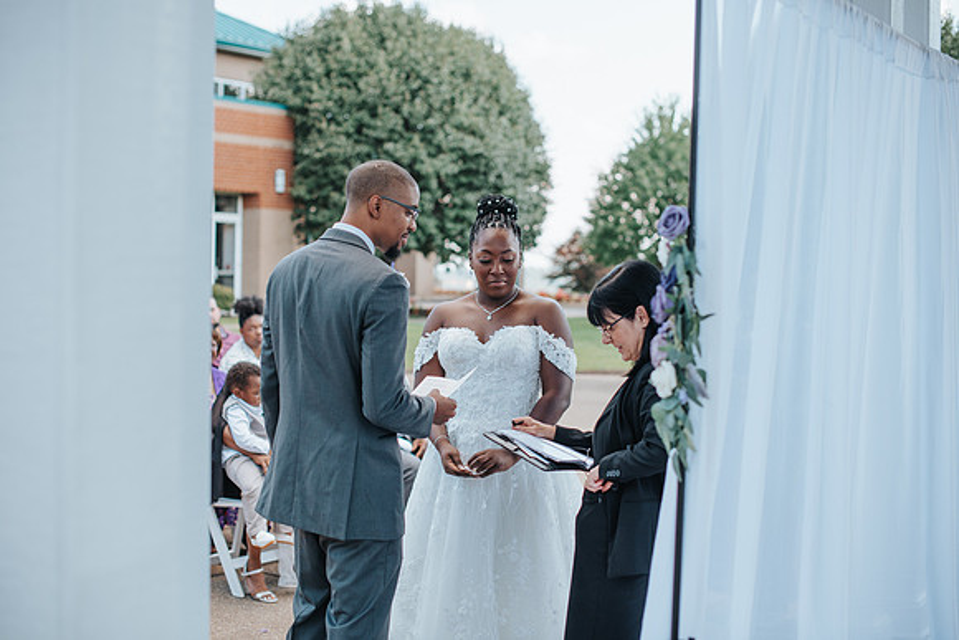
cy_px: 320
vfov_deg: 27.0
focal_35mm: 50
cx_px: 480
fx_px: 1332
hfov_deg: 39.6
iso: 200
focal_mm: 50
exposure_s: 1/1000
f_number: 2.5
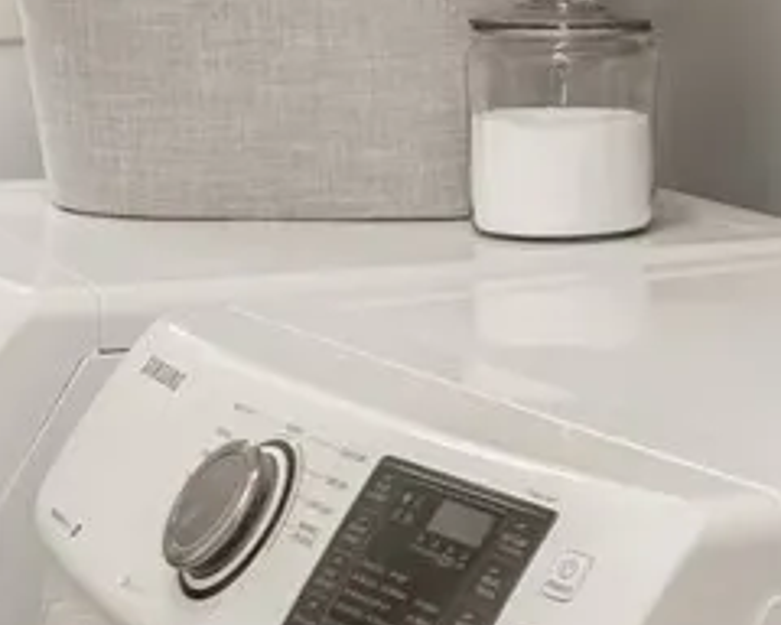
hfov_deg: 16.6
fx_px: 2612
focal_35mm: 113
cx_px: 809
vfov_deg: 13.5
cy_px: 15
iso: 320
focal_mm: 17
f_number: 7.1
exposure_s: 1/6
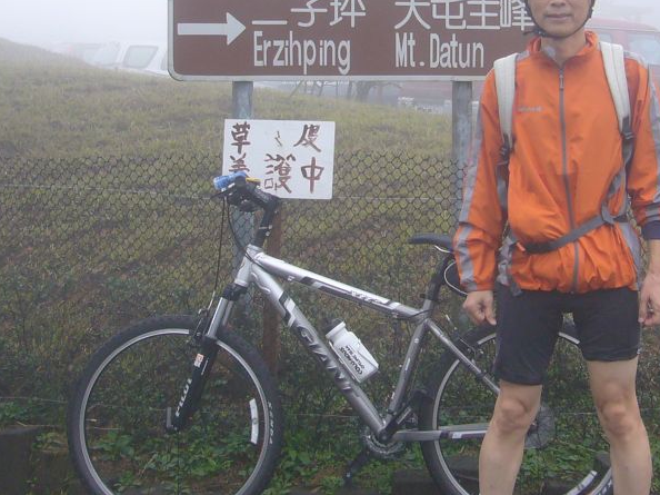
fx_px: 1315
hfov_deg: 28.1
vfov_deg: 21.1
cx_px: 406
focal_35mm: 69
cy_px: 122
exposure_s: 1/125
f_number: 2.8
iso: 80
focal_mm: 4.7
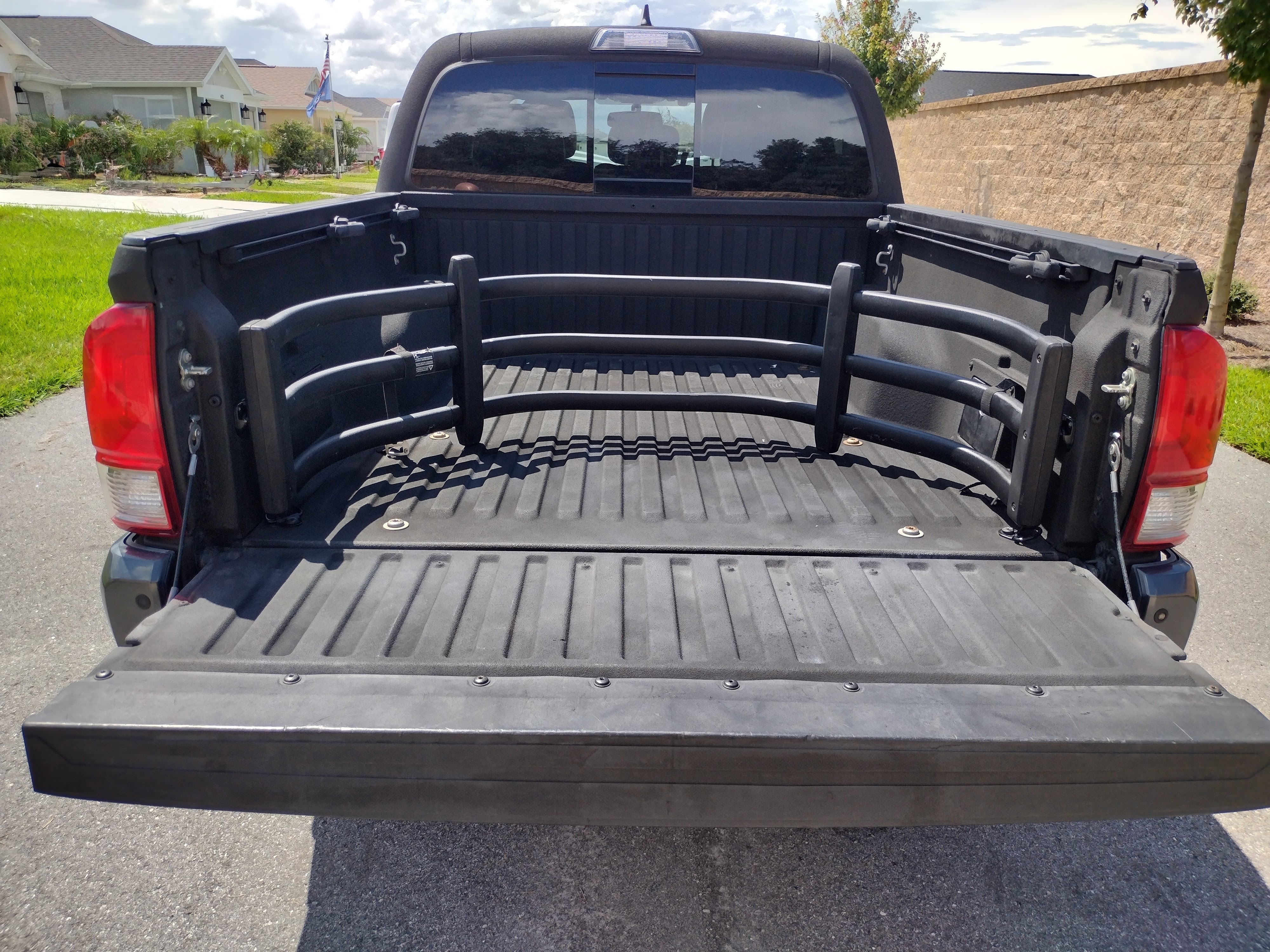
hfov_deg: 65.3
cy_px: 476
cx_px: 635
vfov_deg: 51.4
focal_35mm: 27
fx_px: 991
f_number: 1.7
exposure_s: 1/1800
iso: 100
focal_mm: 4.71
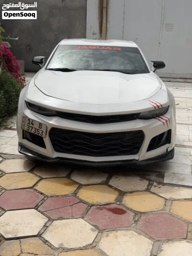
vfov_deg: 39.6
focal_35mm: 48
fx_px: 355
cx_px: 96
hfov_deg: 30.3
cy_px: 128
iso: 64
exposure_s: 1/6536
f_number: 1.78
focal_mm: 6.76
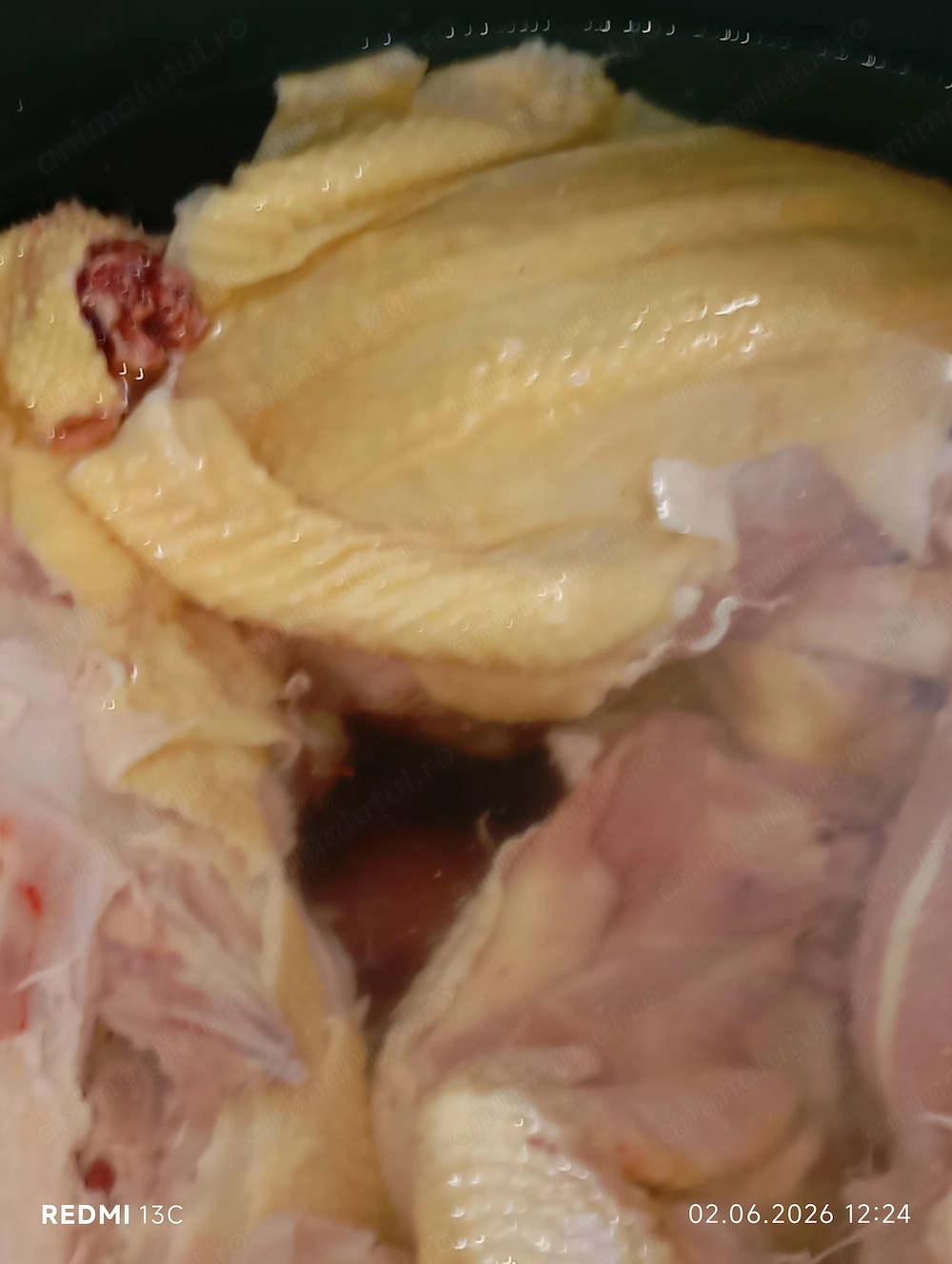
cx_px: 476
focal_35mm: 78
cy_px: 632
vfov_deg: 25.0
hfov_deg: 18.9
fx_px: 2853
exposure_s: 1/16.7
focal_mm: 4.22
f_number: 1.8
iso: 182
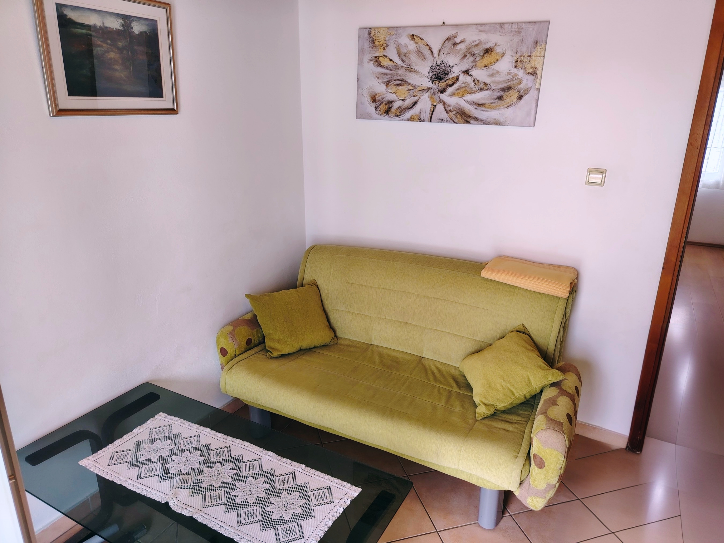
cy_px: 272
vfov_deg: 56.8
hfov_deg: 71.6
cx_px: 362
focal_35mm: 24
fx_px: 502
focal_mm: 5.25
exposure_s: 1/50
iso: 259
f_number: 1.75
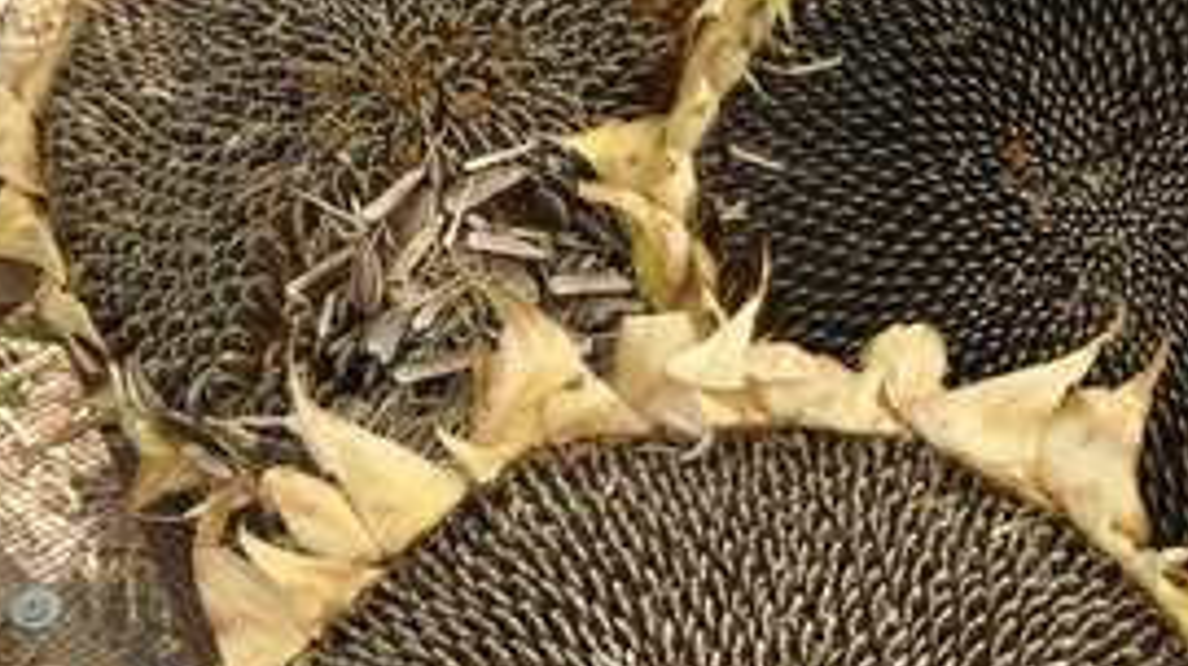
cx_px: 1175
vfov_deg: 17.1
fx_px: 2204
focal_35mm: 70
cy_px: 517
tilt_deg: -54.4
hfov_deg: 28.4
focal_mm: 4.15
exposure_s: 1/469
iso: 25
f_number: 2.2
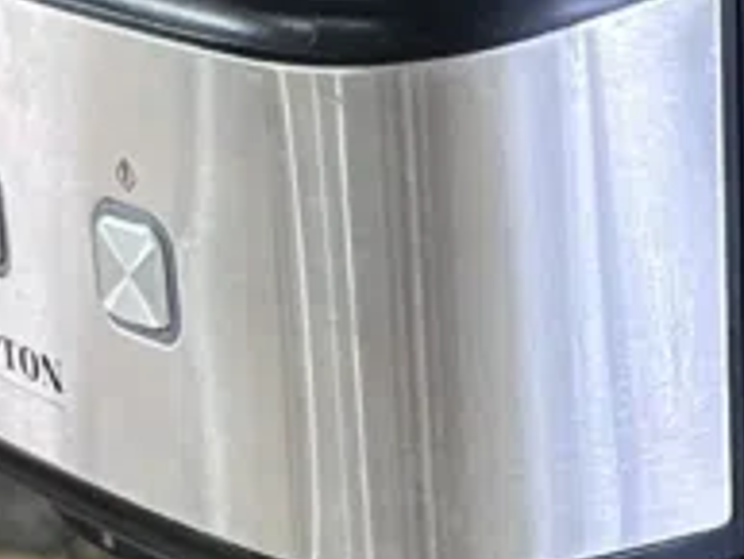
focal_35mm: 86
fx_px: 1850
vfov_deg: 17.1
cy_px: 366
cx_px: 725
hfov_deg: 22.0
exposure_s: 1/60
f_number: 1.6
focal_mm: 5.1
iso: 500
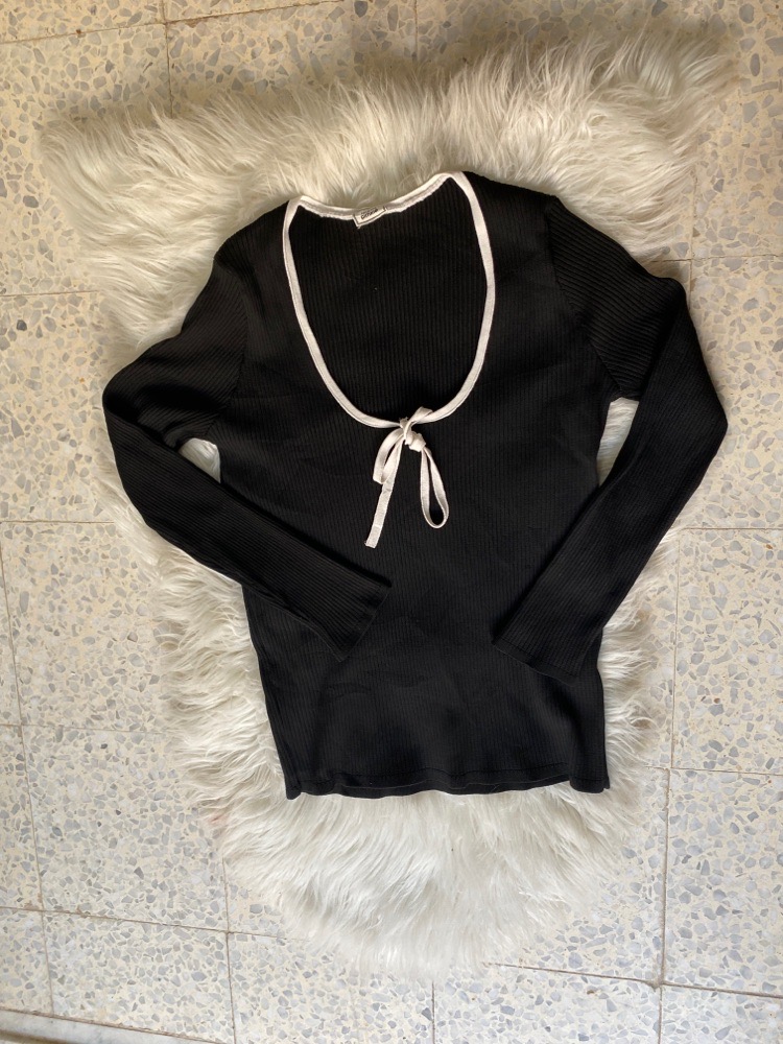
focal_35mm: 26
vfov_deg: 67.3
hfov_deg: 53.1
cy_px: 522
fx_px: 784
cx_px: 392
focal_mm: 4.25
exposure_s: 1/60
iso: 160
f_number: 1.8
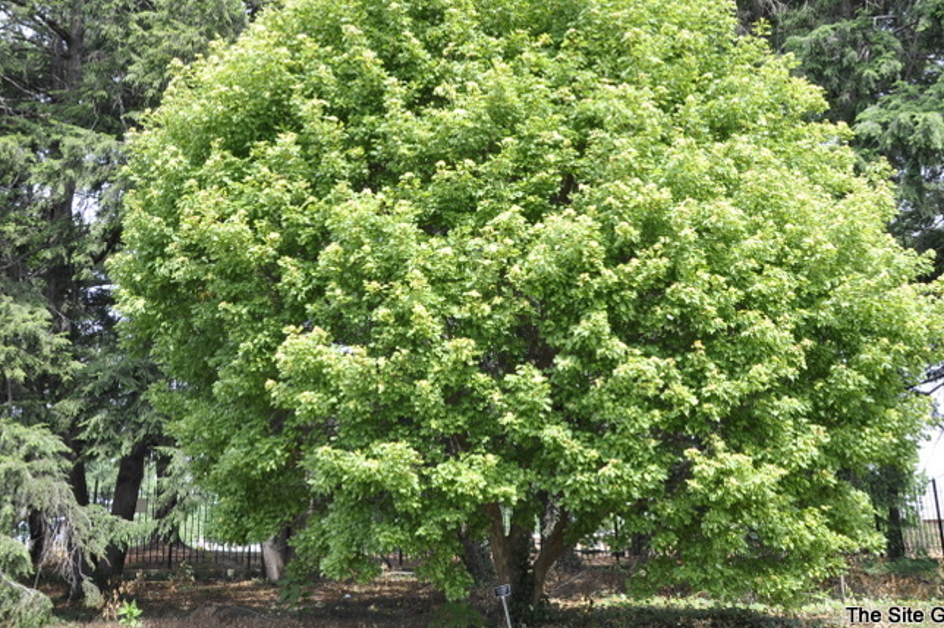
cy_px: 261
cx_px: 462
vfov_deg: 32.5
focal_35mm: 41
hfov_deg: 47.4
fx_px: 1074
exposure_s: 1/80
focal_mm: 22
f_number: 9
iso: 200
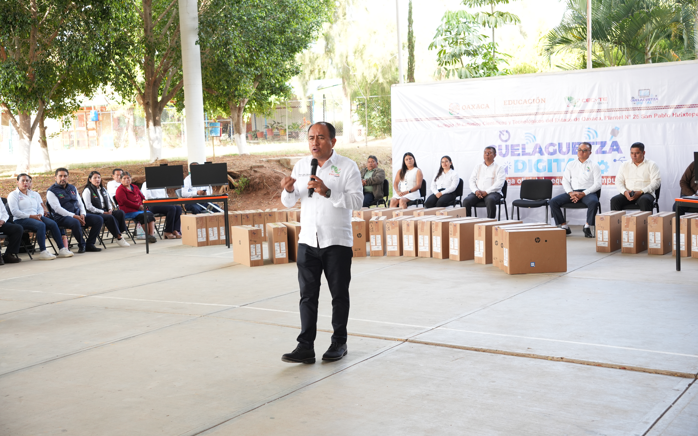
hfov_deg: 44.4
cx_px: 350
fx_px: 856
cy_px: 205
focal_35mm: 45
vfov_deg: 28.6
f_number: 3.5
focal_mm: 29.3
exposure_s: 1/100
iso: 250
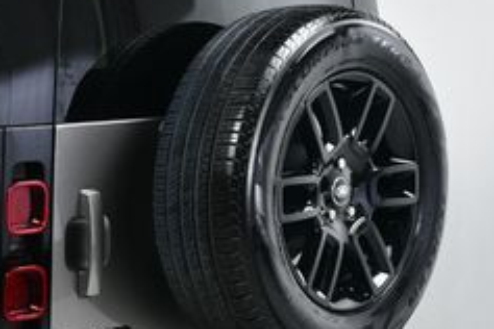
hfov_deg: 17.7
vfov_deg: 12.7
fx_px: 1482
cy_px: 214
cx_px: -148
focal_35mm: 108
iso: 100
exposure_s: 1/160
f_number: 9
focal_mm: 27
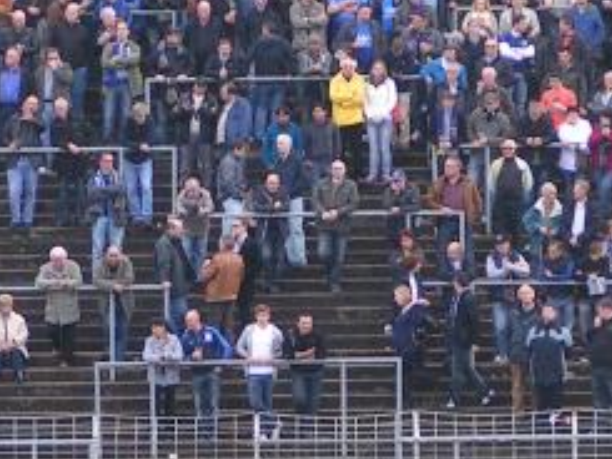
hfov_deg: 4.2
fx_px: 8243
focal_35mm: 466
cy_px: 57
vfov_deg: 3.2
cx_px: 512
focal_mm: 21.9
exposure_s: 1/160
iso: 64
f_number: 3.5
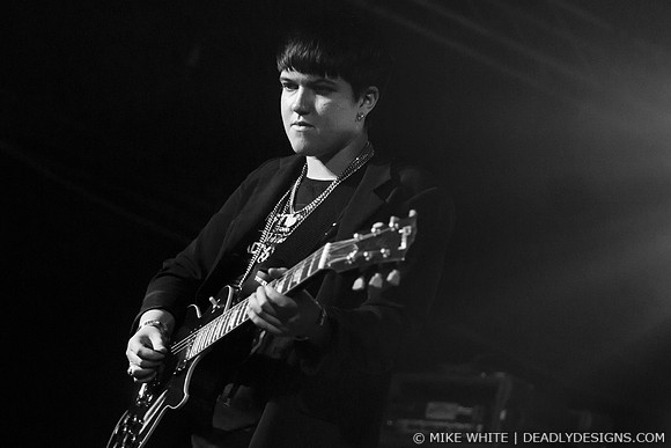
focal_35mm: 75
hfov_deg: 27.0
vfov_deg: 18.2
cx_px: 336
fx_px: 1398
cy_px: 224
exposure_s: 1/160
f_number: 2.2
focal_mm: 50
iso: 1000
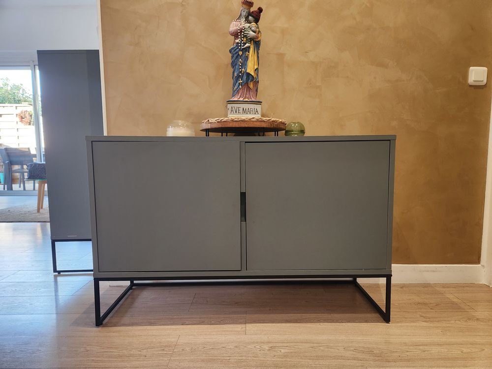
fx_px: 327
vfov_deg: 58.9
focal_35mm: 23
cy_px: 184
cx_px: 246
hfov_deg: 73.9
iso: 320
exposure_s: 1/120
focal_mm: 5.4
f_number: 1.8
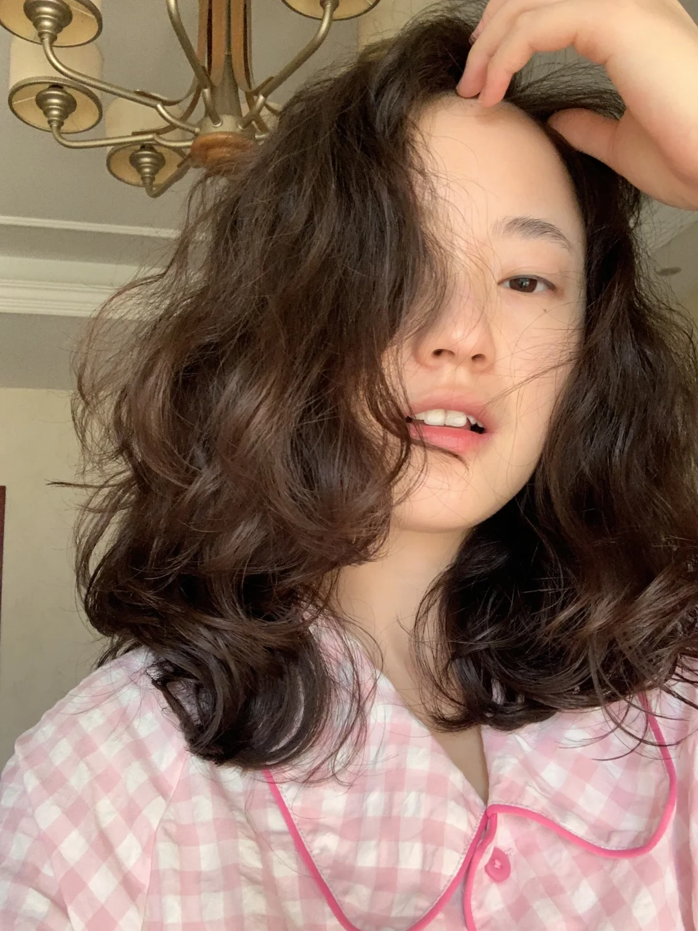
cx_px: 349
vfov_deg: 56.8
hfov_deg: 44.2
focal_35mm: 32
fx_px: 860
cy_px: 466
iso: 250
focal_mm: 2.87
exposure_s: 1/60
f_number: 2.2
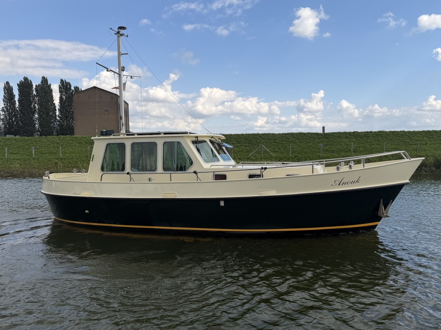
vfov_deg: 49.7
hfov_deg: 63.4
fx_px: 357
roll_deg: +0.6
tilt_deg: -2.7
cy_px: 166
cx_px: 228
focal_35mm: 28
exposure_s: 1/3759
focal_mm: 6.76
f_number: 1.78
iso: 80
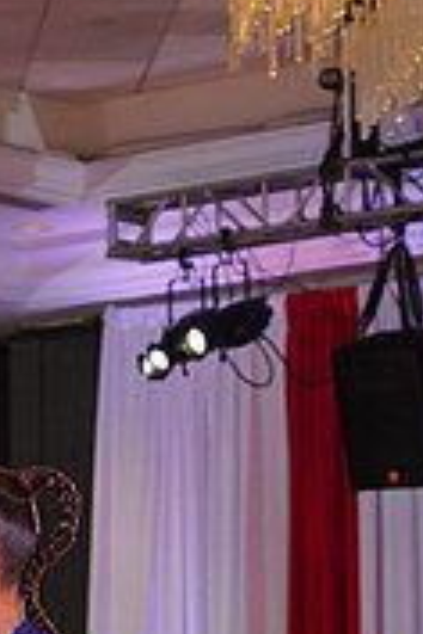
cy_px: 924
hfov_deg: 5.4
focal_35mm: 253
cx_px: -156
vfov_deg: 8.0
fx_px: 4459
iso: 1600
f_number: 5.6
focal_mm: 77
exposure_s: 1/160
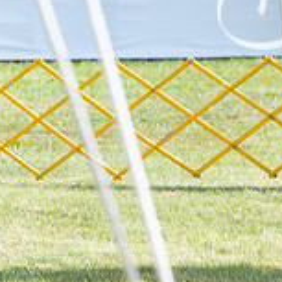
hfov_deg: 4.0
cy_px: 82
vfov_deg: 4.0
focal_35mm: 437
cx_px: 485
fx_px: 4028
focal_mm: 136
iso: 500
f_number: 5.6
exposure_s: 1/1250
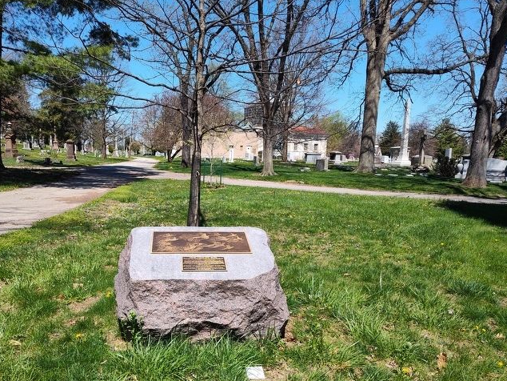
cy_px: 236
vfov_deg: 47.9
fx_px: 425
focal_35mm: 29
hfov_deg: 61.5
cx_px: 223
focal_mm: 5.56
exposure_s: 1/1156
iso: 100
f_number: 1.8
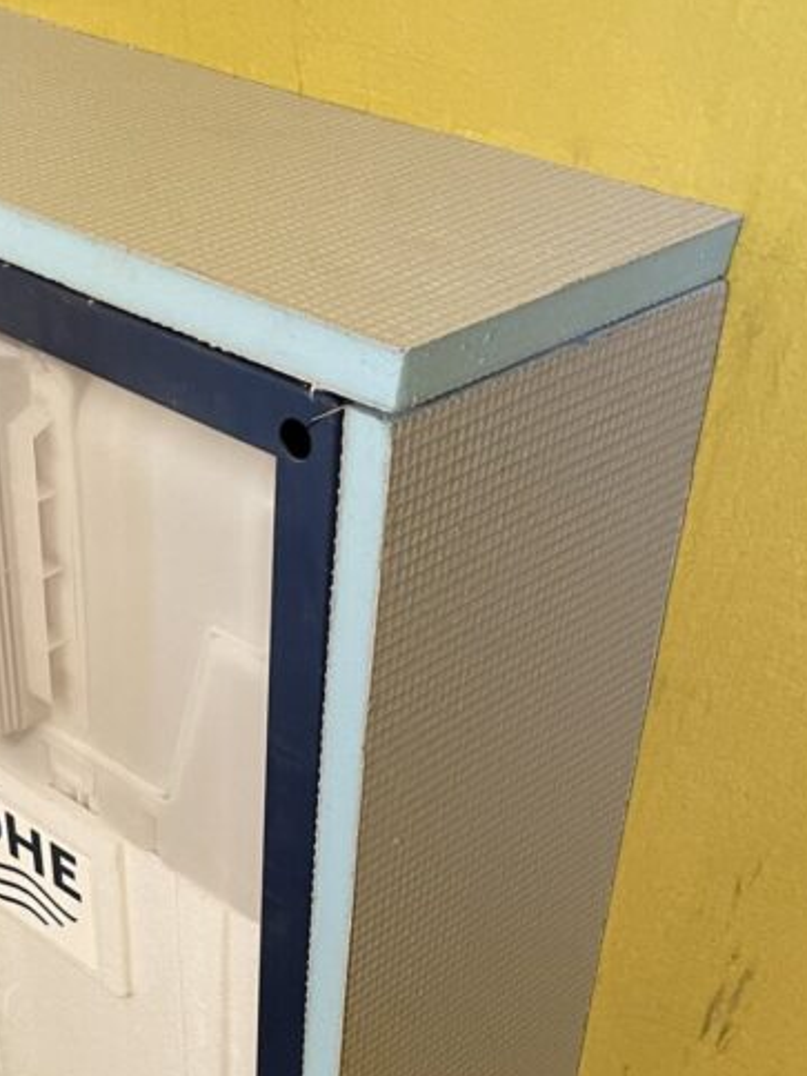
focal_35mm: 55
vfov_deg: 33.8
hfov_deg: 26.2
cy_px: 871
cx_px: 198
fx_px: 1710
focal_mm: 4.2
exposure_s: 1/50
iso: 200
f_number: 1.6
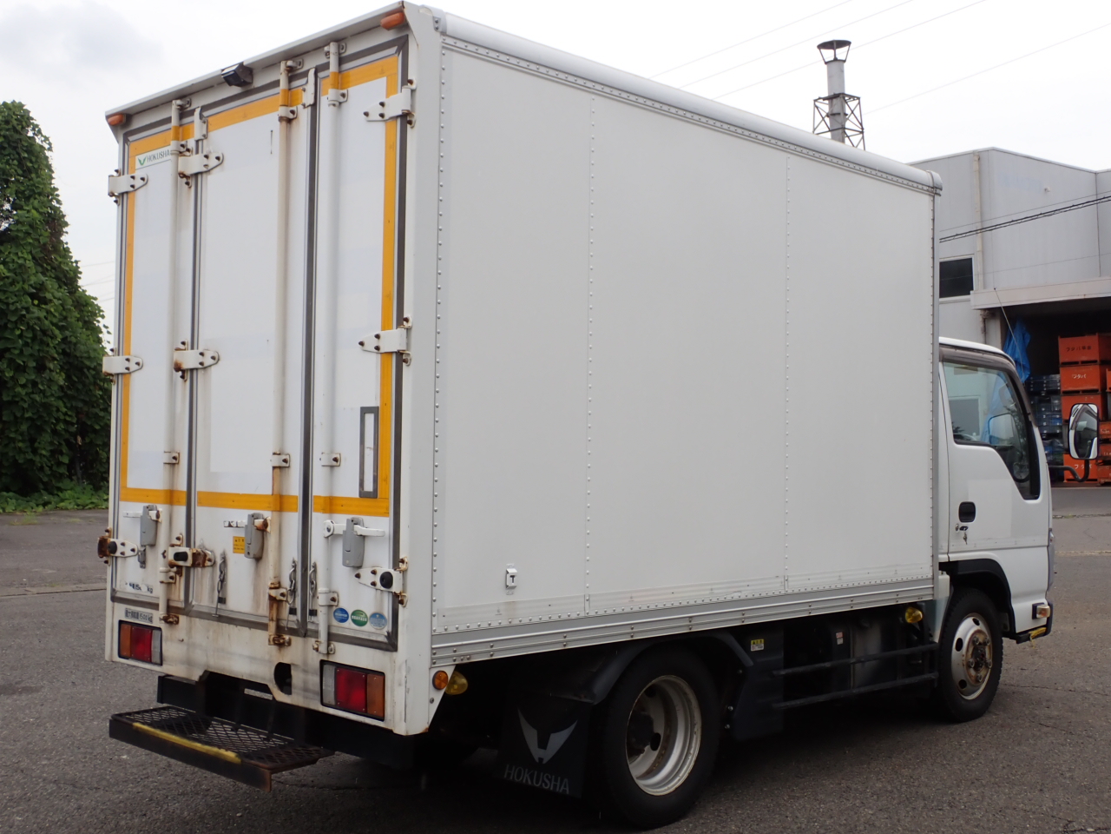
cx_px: 556
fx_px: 1316
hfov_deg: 45.8
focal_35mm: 41
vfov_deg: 35.1
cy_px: 417
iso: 100
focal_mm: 7.31
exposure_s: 1/640
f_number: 4
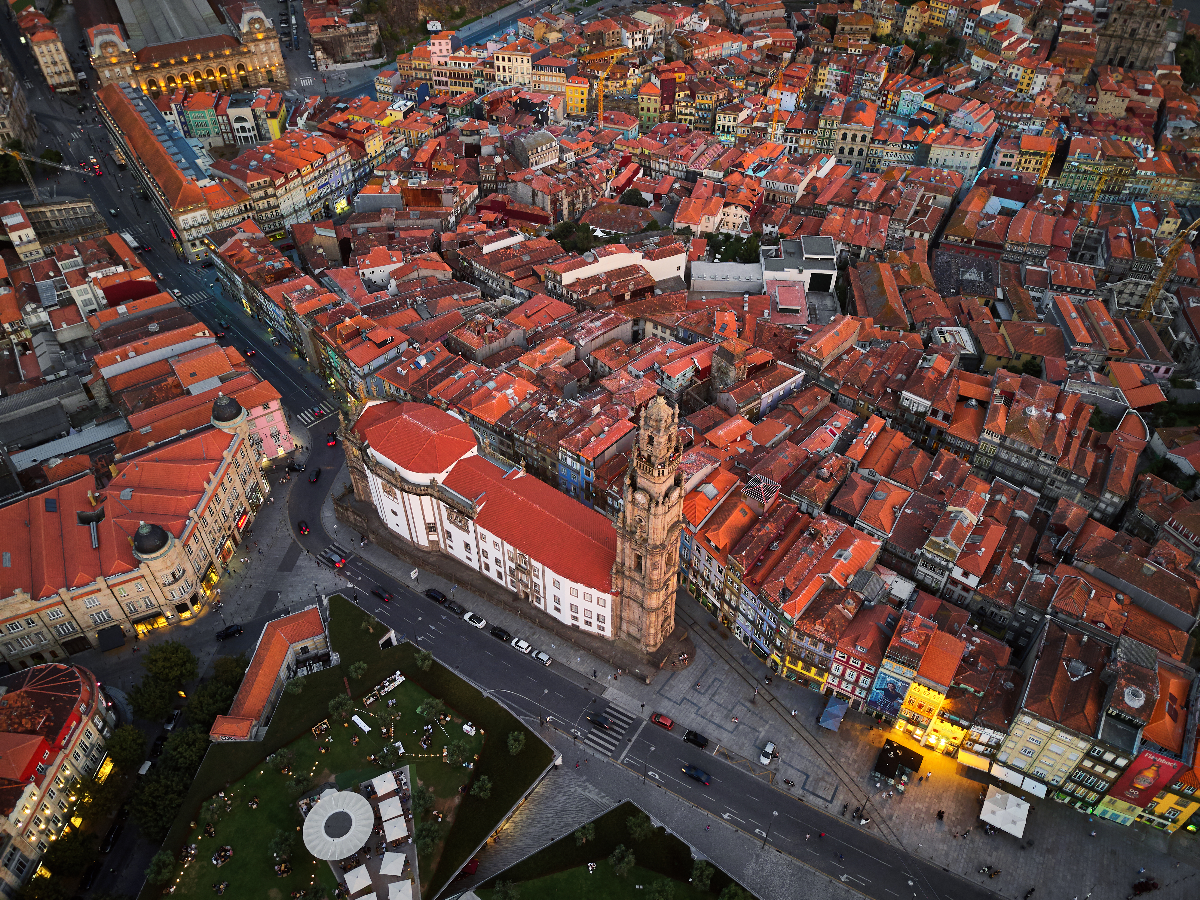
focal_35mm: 26
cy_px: 450
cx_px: 600
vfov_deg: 53.0
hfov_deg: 67.3
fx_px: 901
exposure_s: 1/10
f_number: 2.2
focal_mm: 4.73
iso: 100
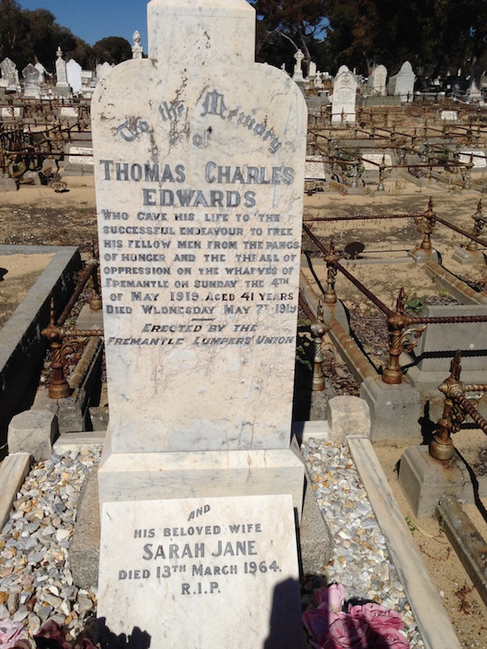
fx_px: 619
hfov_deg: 42.9
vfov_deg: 55.4
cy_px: 324
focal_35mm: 33
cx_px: 244
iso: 50
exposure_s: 1/5435
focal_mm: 4.12
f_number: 2.4
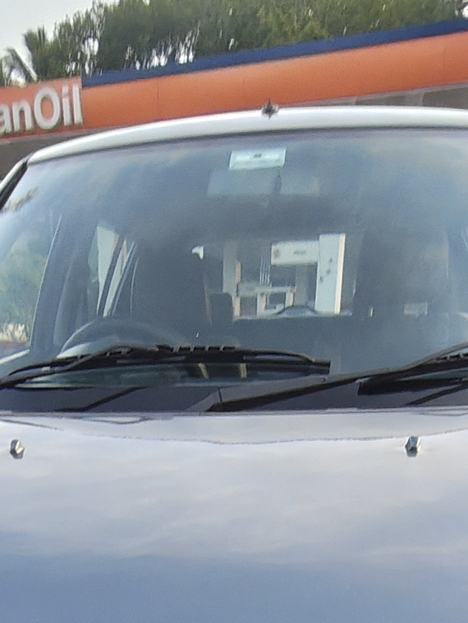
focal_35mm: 40
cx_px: 175
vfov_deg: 35.9
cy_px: 757
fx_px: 720
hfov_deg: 35.8
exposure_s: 1/120
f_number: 2.2
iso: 59
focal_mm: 1.64
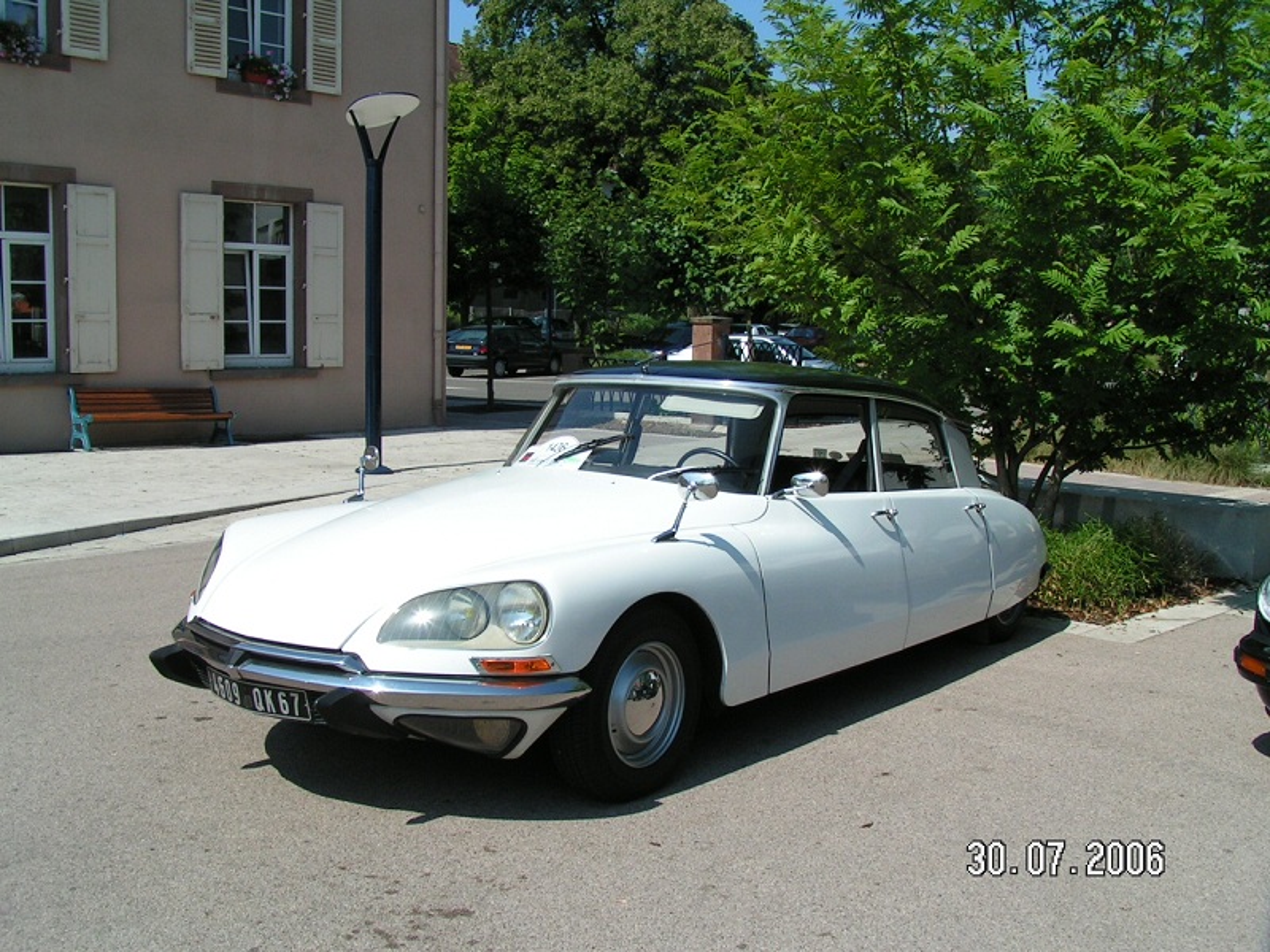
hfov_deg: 49.0
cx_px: 635
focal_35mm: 38
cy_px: 476
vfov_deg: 37.7
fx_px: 1394
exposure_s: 1/500
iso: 50
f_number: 5.6
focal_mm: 5.8
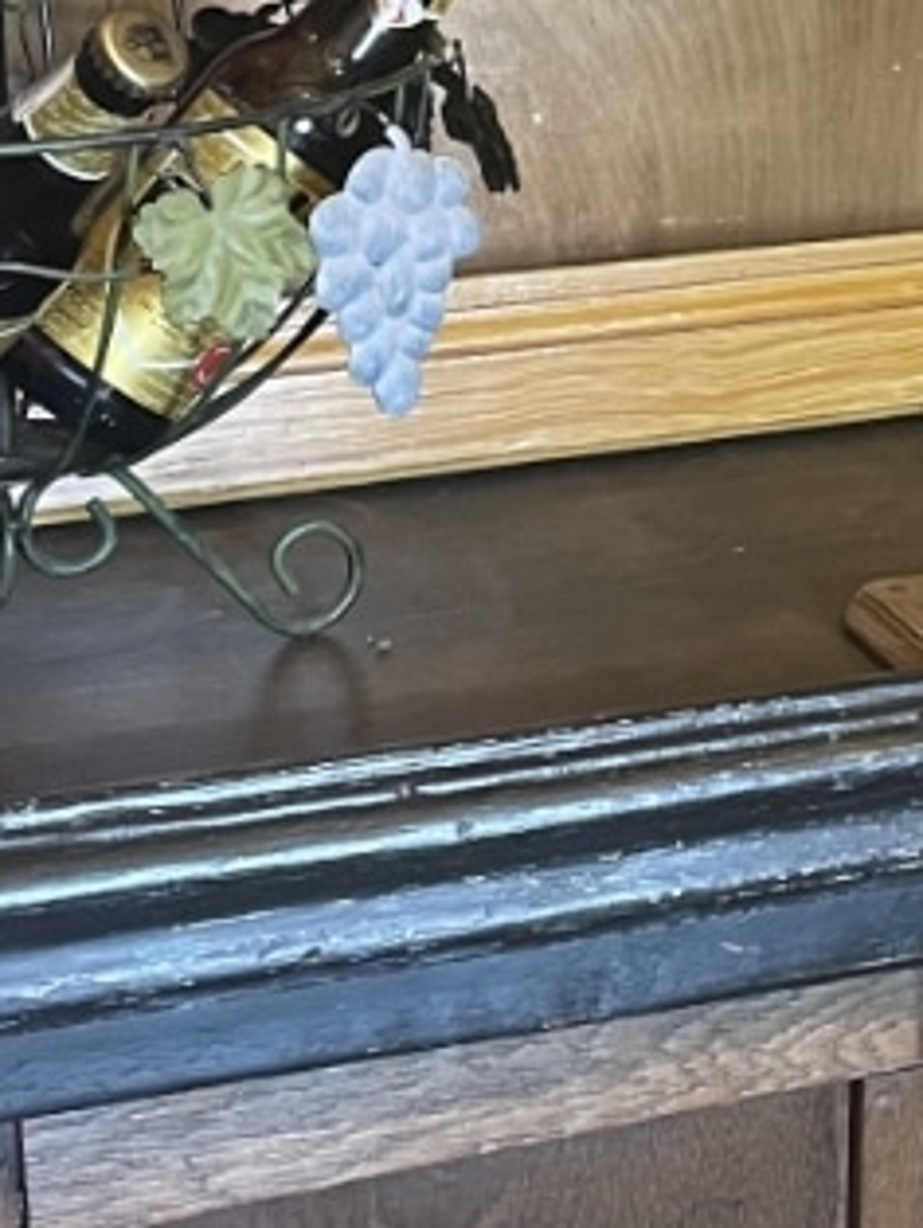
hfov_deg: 14.5
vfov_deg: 19.1
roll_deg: +0.2
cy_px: 14
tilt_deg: -12.0
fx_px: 3550
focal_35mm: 100
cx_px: 1015
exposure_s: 1/50
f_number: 1.6
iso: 500
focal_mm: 4.2
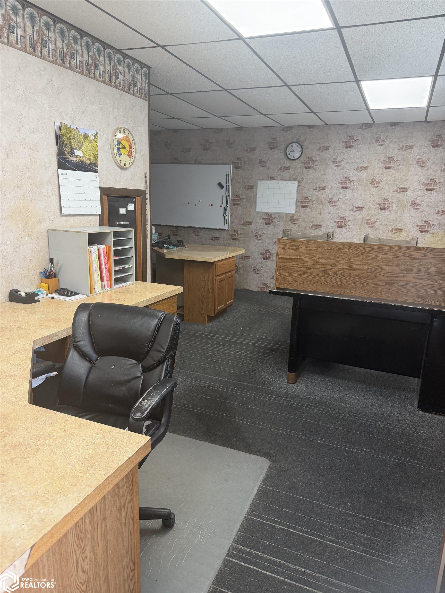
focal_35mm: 24
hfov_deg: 56.8
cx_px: 222
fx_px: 411
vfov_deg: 71.6
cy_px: 296
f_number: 1.78
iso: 200
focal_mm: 6.76
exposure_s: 1/121
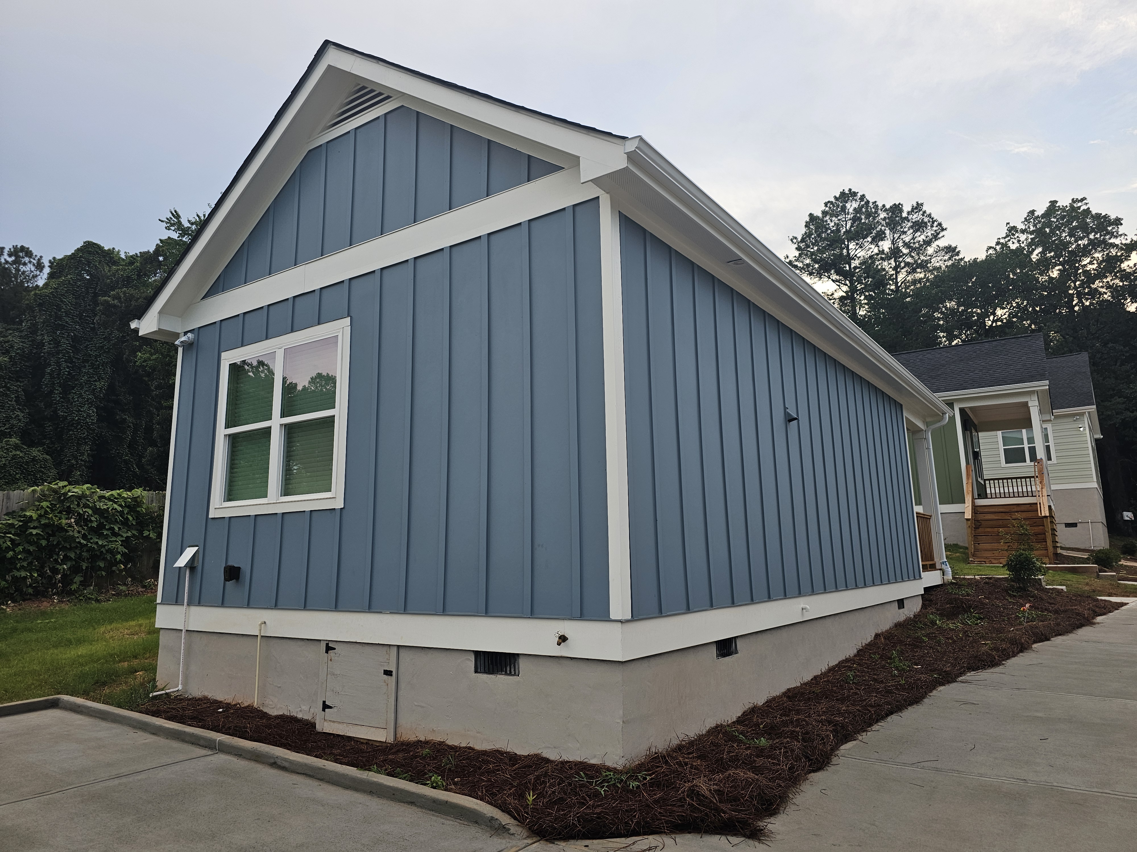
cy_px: 426
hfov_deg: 73.9
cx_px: 568
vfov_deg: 58.9
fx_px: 755
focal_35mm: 23
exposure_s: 1/149
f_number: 1.7
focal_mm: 6.3
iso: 32
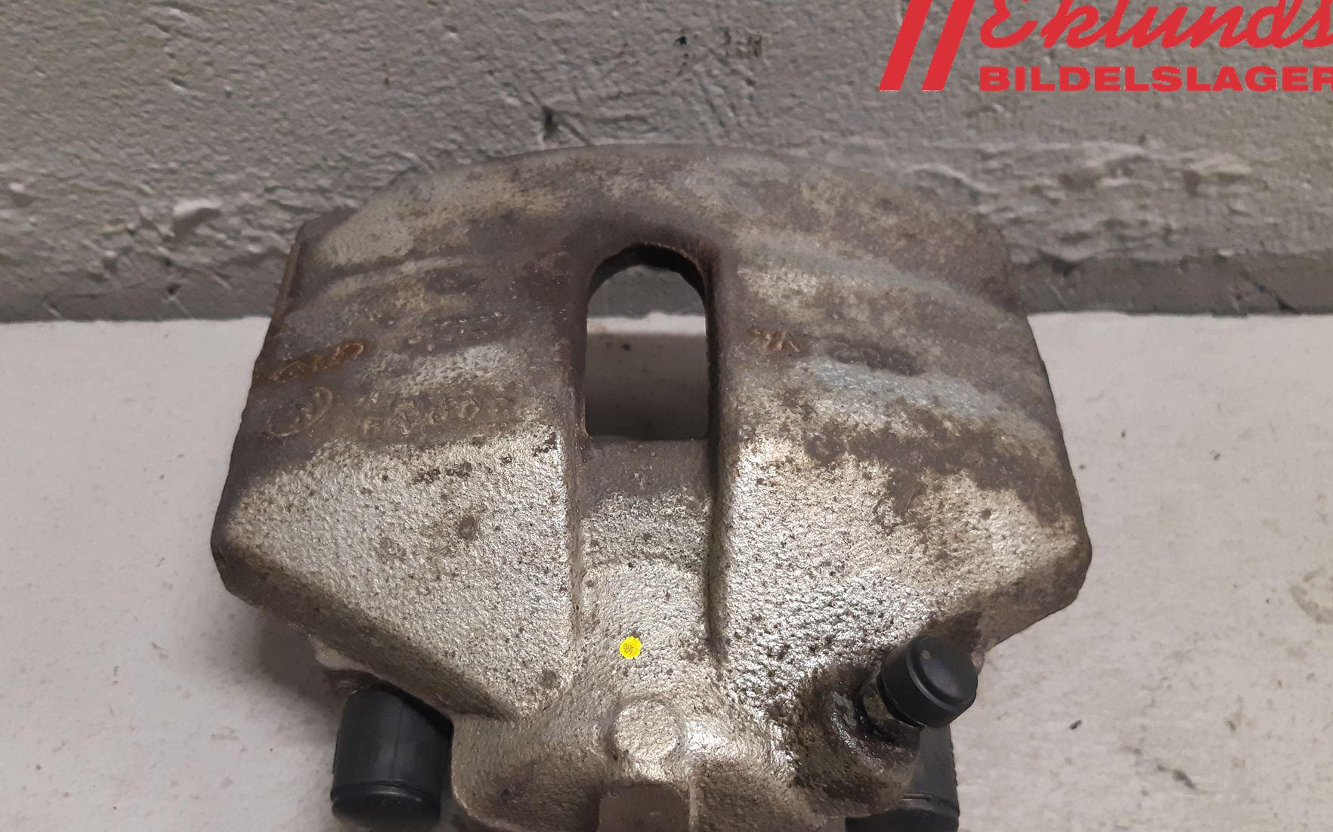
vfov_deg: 39.0
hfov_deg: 59.4
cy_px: 543
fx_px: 1162
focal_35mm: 32
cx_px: 568
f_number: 1.7
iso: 200
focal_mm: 3.93
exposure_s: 1/50
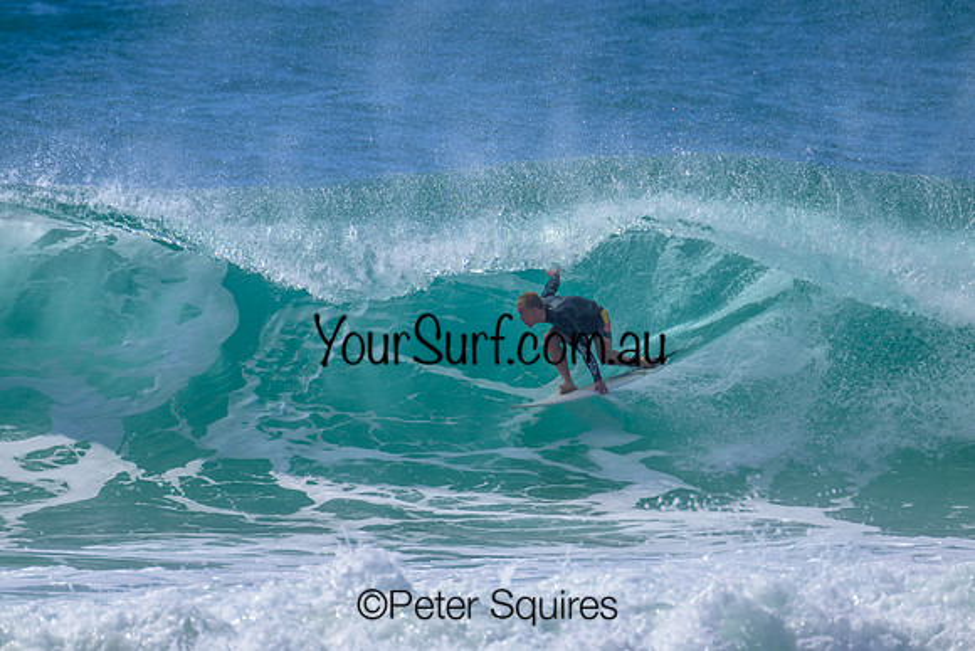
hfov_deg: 2.6
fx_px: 21671
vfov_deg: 1.7
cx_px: 488
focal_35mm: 800
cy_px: 326
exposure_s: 1/2000
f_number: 11
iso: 800
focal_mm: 800
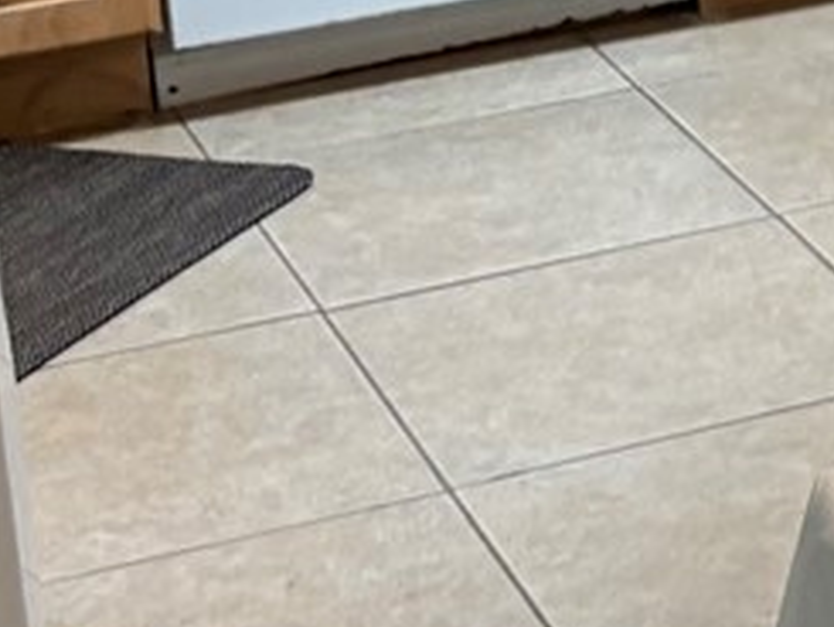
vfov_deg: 8.5
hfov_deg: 10.9
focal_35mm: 170
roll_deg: +1.9
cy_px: -385
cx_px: 1515
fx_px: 4098
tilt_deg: -12.6
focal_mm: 5.96
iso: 200
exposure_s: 1/60
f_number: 1.6
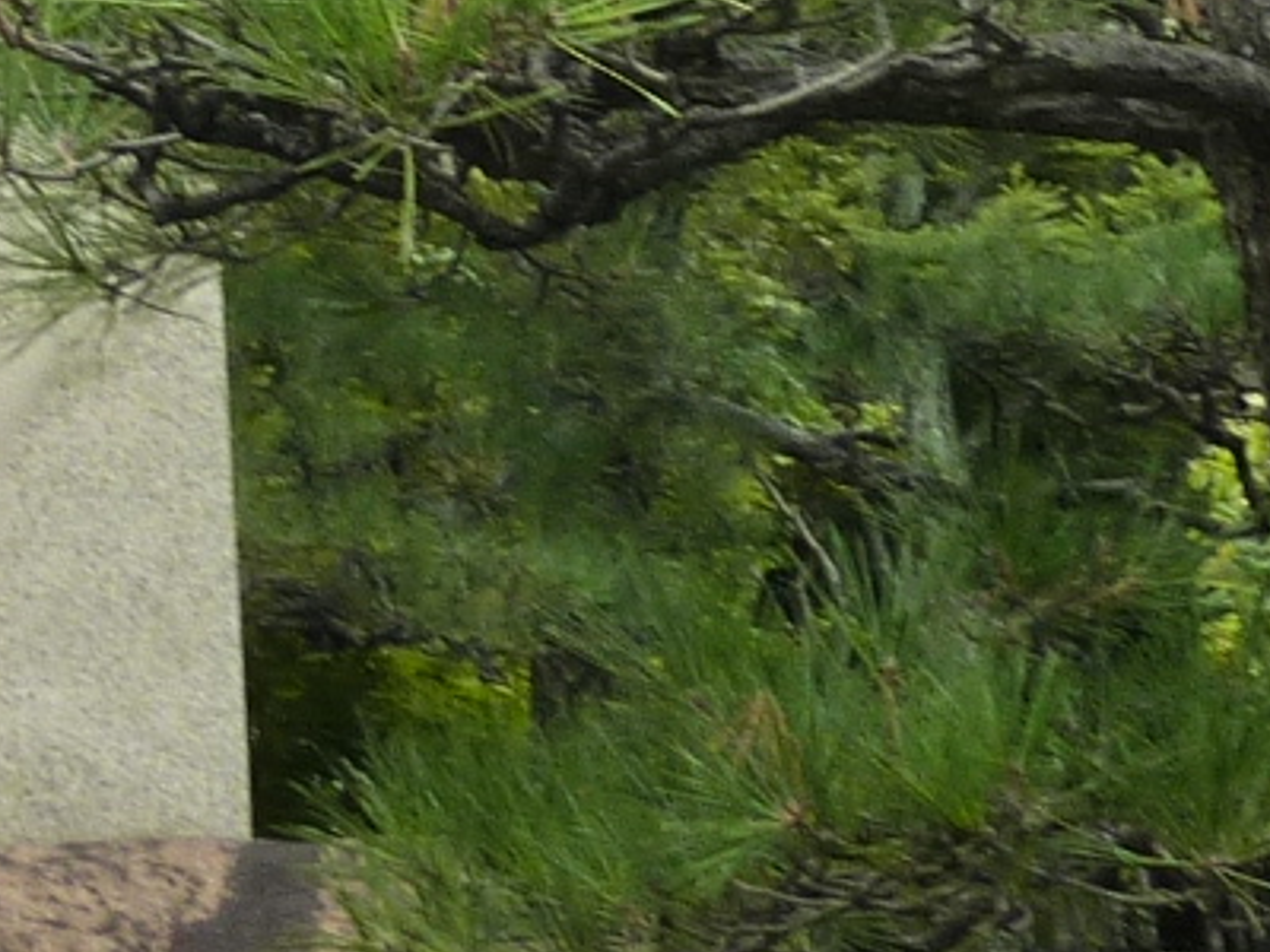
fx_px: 4696
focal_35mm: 128
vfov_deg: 10.6
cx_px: -356
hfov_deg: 14.8
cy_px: -949
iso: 125
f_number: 4
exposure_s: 1/125
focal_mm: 4.1
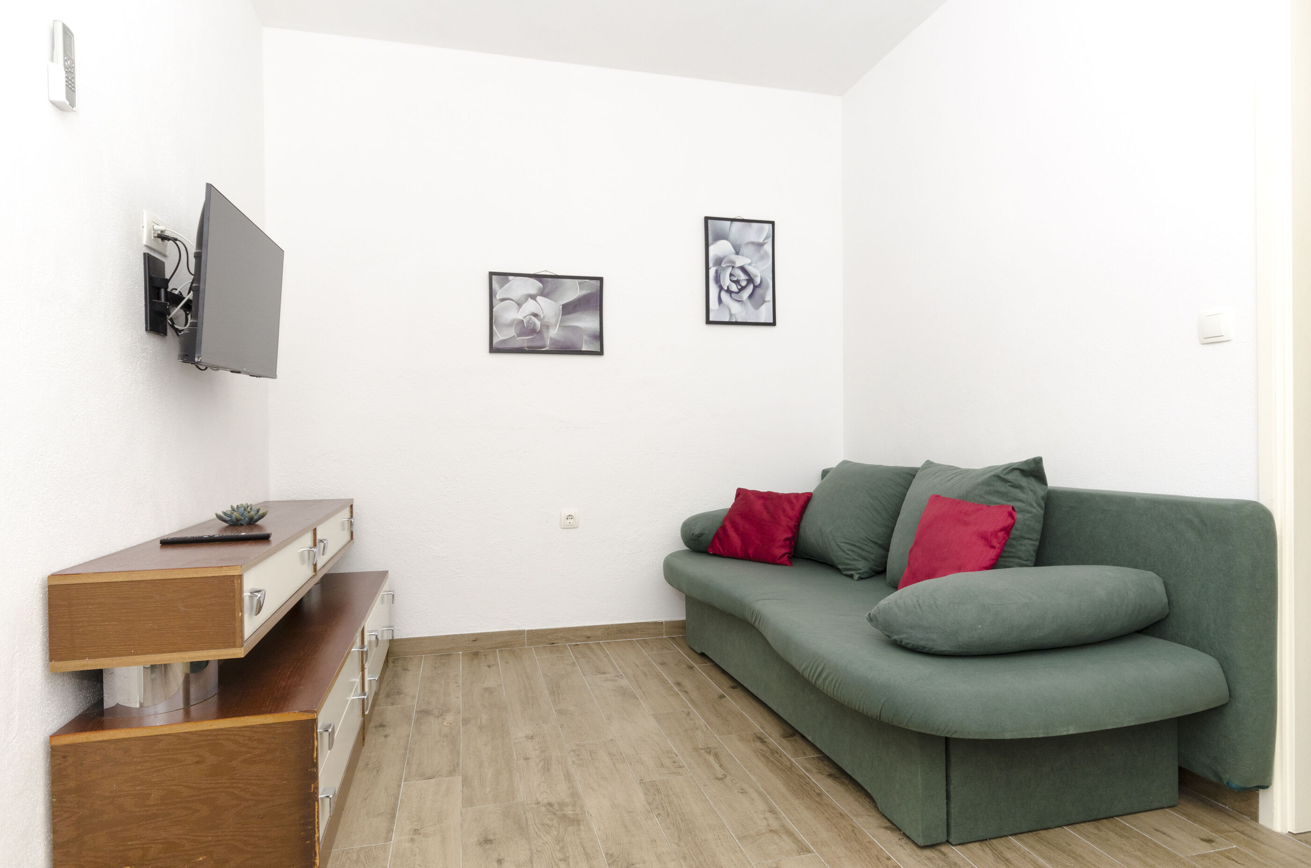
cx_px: 656
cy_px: 434
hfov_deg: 81.3
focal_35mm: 21
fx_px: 763
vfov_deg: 59.3
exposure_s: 1/200
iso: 250
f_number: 8
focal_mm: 14
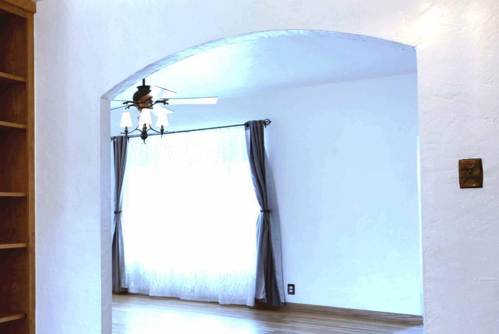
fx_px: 569
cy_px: 200
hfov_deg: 40.5
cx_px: -18
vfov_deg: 32.6
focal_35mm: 41
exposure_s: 1/60
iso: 450
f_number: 4
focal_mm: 14
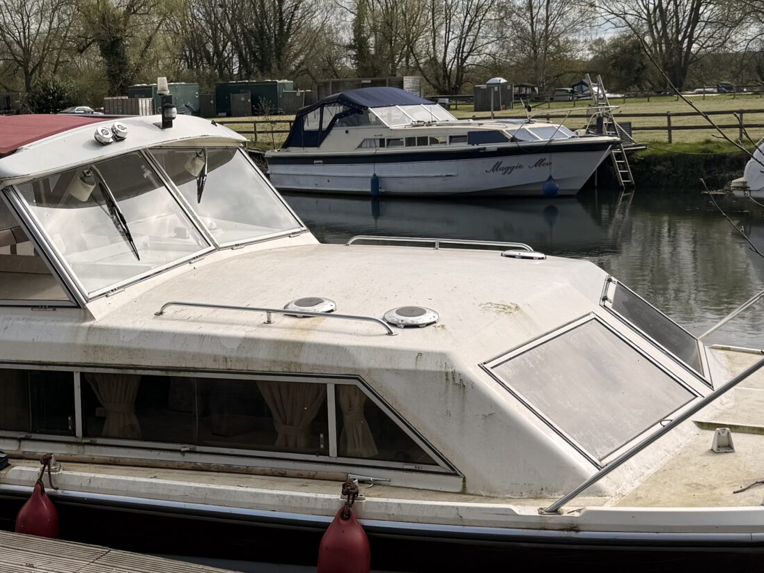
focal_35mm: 56
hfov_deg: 34.1
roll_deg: +2.0
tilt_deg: -6.3
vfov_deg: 26.1
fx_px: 1236
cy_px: 230
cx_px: 278
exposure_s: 1/6711
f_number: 1.78
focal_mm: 6.76
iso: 80
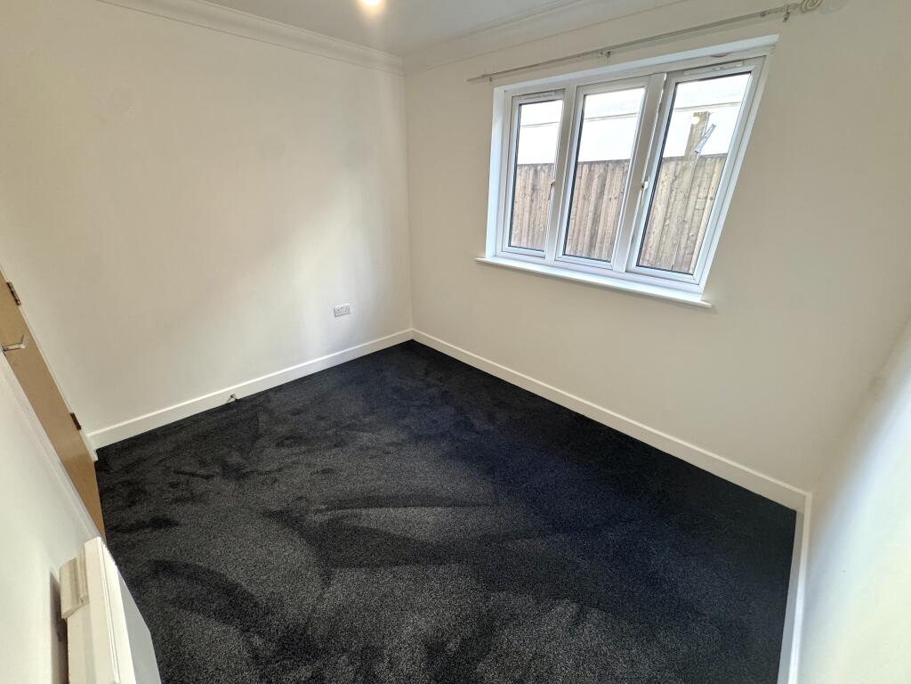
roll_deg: -0.7
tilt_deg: -23.5
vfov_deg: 85.7
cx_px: 456
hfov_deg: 102.1
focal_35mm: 14
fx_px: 368
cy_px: 342
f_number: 2.2
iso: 200
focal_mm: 2.22
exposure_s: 1/100
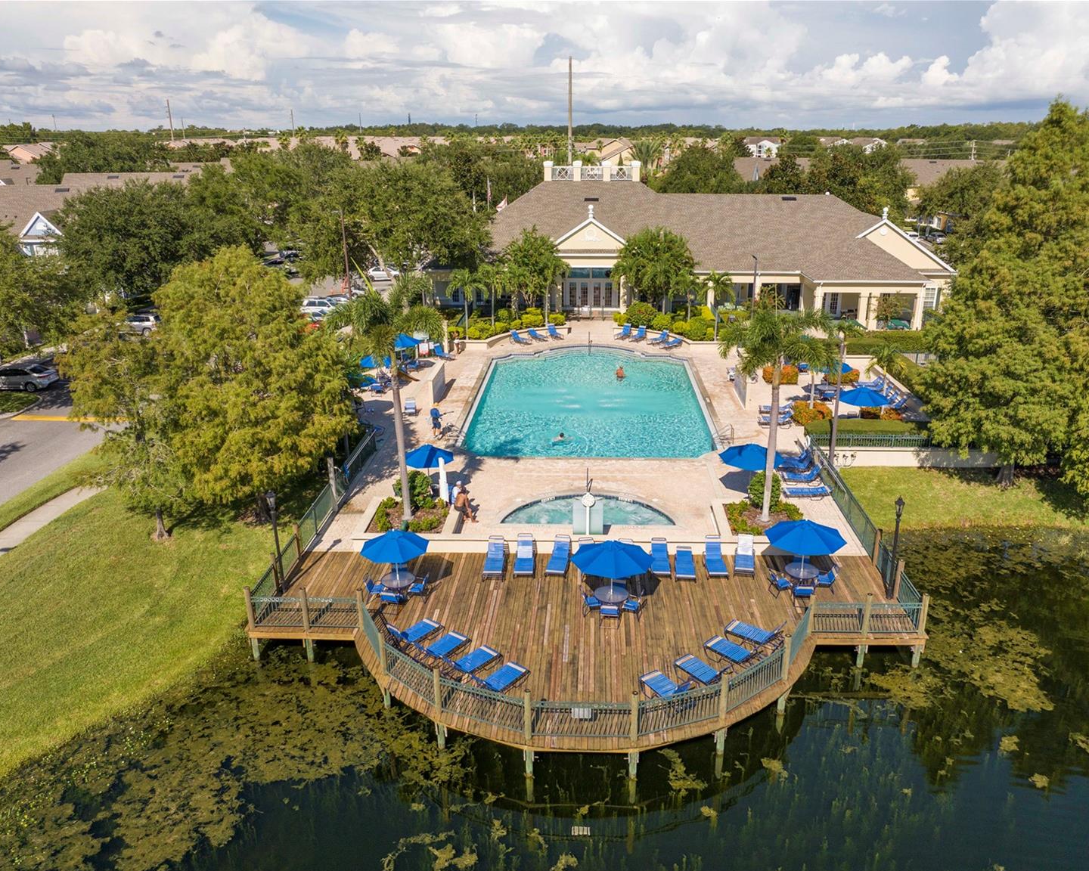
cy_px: 452
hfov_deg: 66.0
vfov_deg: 54.9
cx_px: 569
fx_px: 838
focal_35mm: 26
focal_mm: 12.29
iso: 120
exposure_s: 1/2500
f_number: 2.8
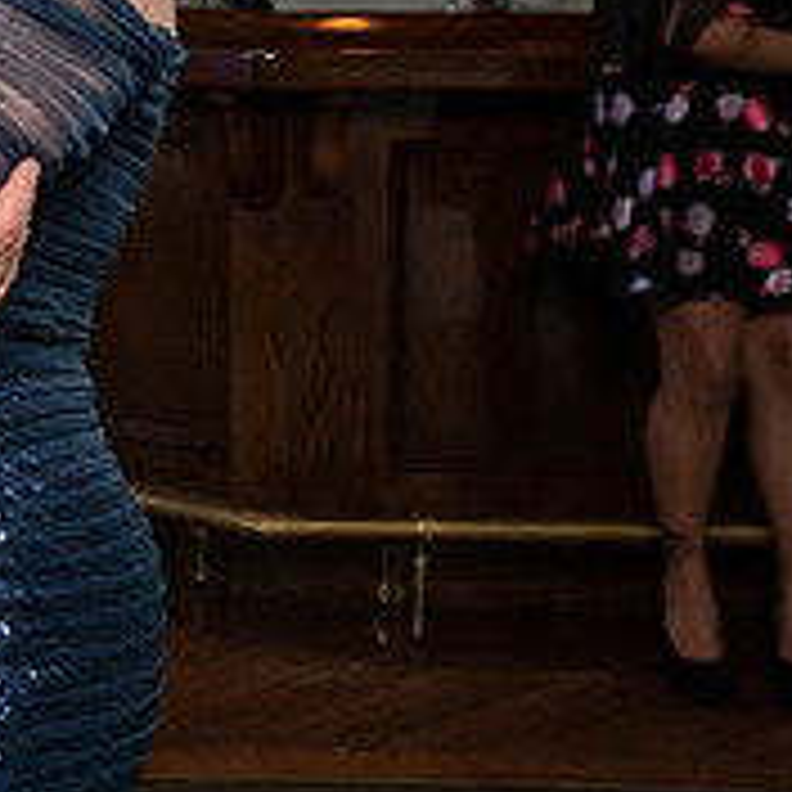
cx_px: -443
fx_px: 2796
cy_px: -57
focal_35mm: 108
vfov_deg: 15.7
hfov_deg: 14.8
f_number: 5.6
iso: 2000
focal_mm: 37
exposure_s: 1/200
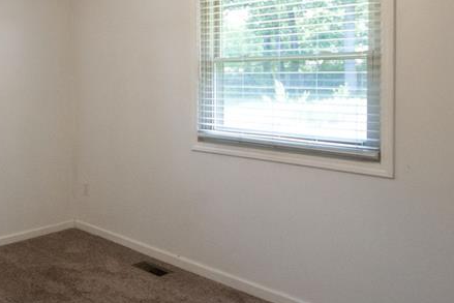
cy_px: 154
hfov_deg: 52.4
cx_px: 123
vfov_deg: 37.9
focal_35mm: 35
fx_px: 442
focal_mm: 10
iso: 800
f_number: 3.5
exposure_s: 1/100
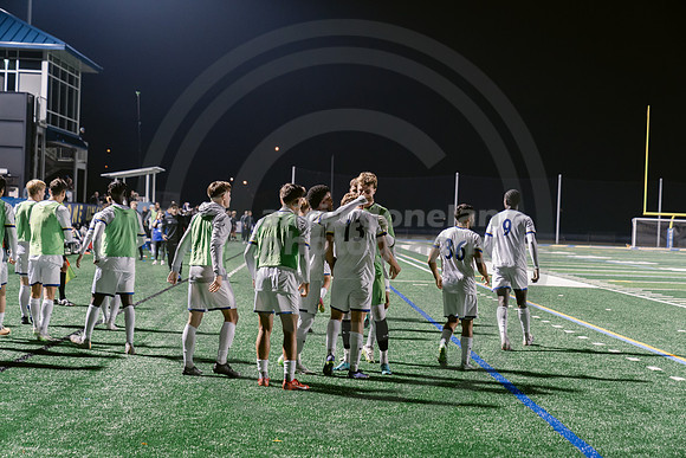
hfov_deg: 28.8
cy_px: 229
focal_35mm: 70
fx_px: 1334
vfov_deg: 19.5
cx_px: 343
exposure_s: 1/125
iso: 2500
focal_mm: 70
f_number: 3.5
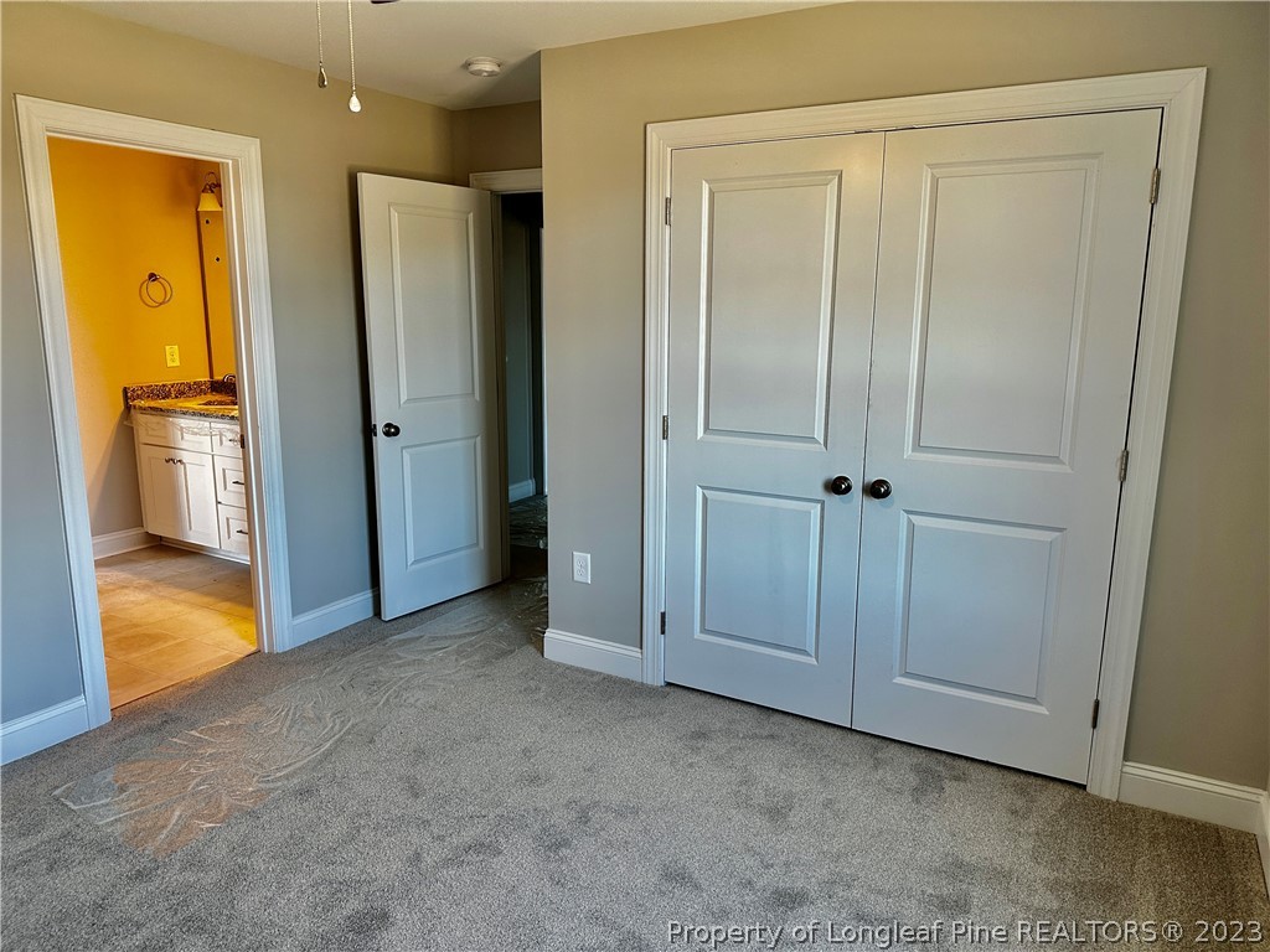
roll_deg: -0.8
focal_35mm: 24
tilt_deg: -8.9
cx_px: 635
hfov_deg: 71.6
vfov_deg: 56.8
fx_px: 881
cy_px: 476
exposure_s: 1/120
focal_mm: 6.86
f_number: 1.78
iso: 160
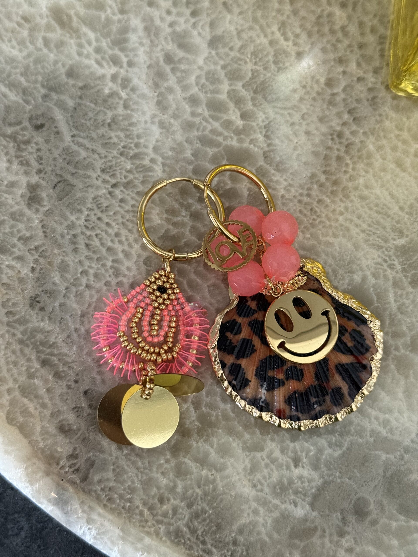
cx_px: 209
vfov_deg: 39.7
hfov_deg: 30.3
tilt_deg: -78.1
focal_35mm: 48
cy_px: 278
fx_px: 773
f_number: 1.78
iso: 400
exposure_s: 1/40
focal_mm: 6.76
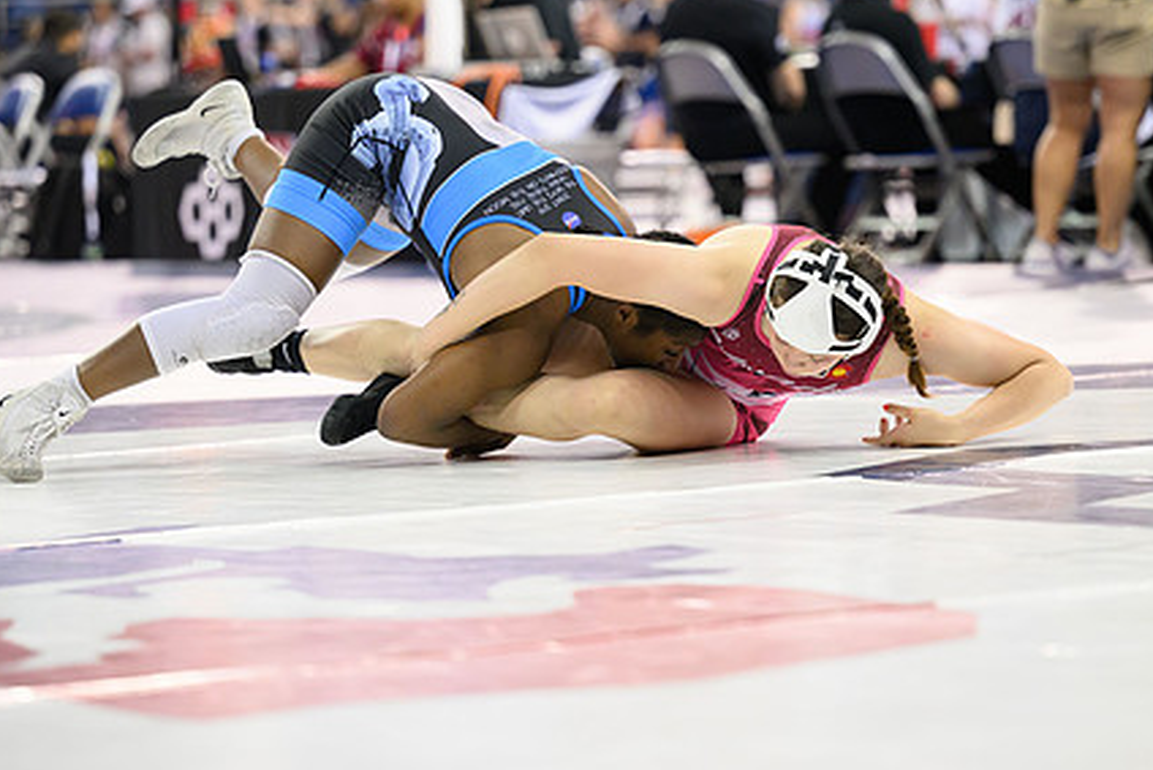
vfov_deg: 7.7
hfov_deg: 11.5
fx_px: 5703
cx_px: 601
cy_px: 339
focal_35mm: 178
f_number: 2.8
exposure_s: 1/800
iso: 3200
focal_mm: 130
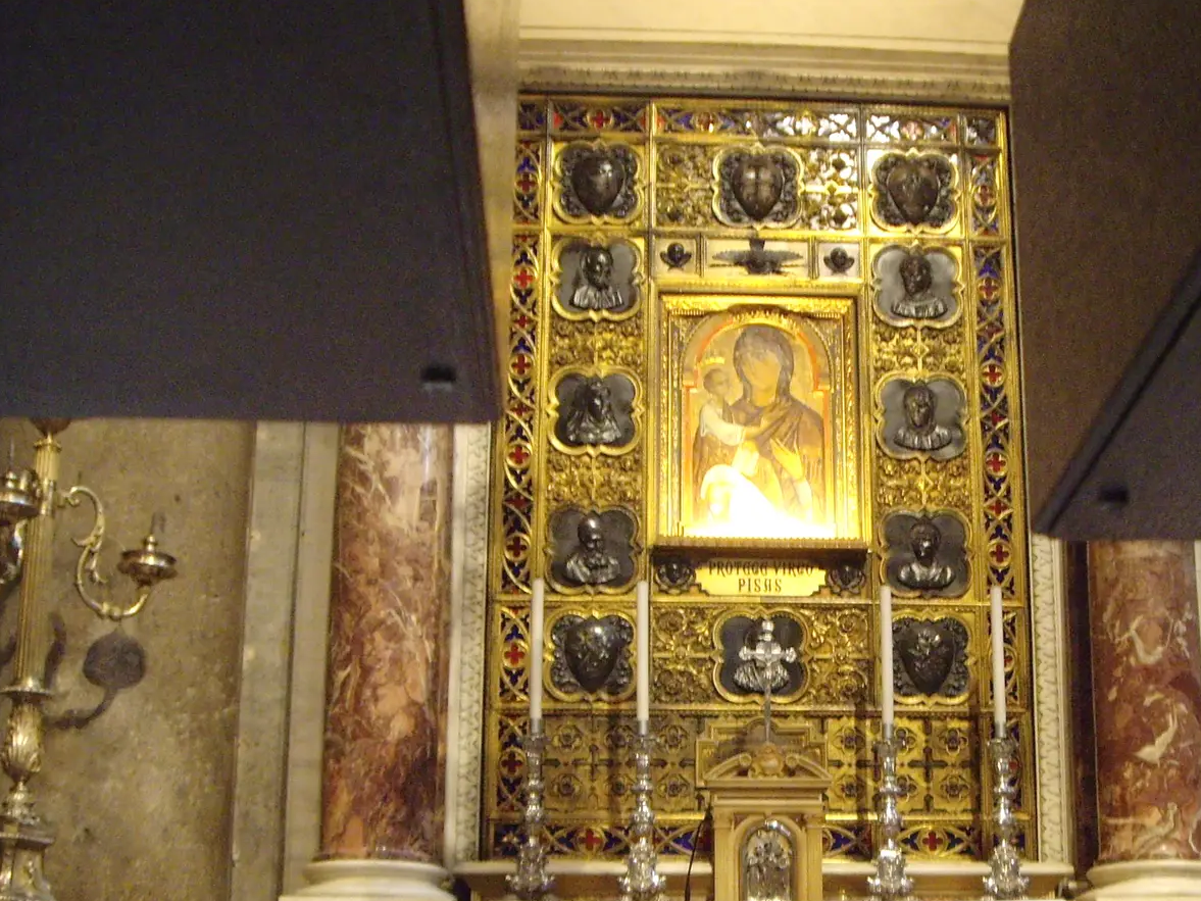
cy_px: 618
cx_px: 800
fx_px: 2151
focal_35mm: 62
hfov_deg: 31.0
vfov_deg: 23.5
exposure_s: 1/4
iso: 200
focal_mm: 6.2
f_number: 2.7
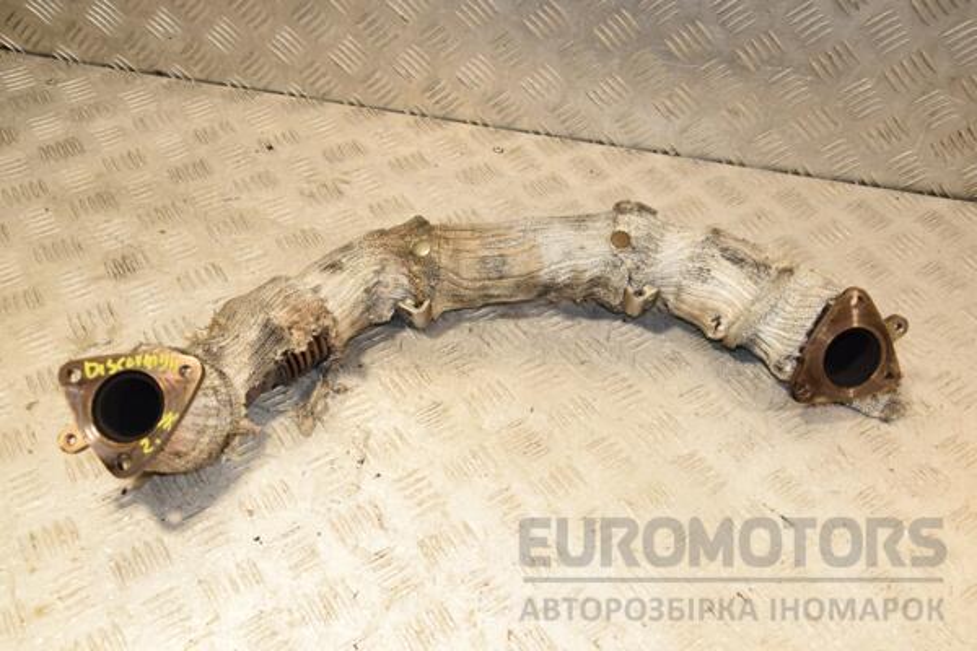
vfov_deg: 35.5
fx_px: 1018
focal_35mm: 38
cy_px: 326
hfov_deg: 51.3
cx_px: 488
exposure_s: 1/200
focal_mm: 25
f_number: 7.1
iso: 800
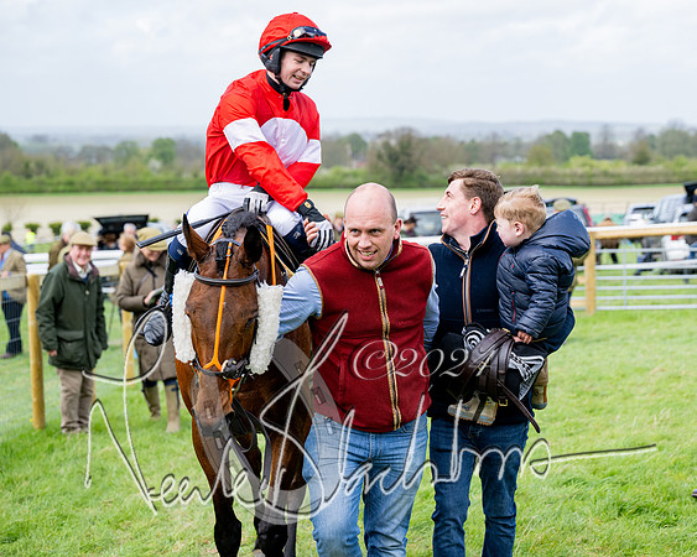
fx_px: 1626
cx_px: 418
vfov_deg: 19.4
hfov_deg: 24.2
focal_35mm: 79
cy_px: 278
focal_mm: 70
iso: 400
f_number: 4
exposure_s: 1/1250
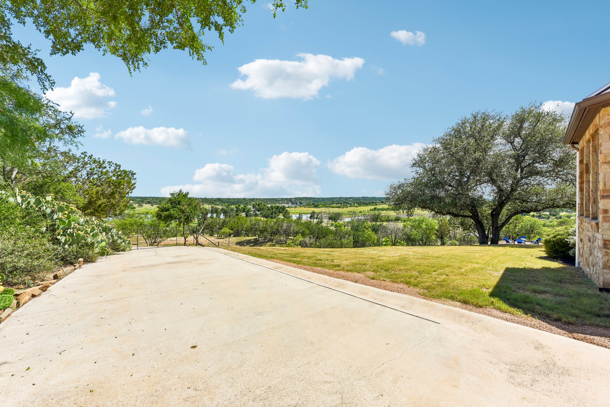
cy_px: 204
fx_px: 237
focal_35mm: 14
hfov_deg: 104.3
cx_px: 305
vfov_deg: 81.2
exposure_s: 1/500
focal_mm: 14
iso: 100
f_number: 8
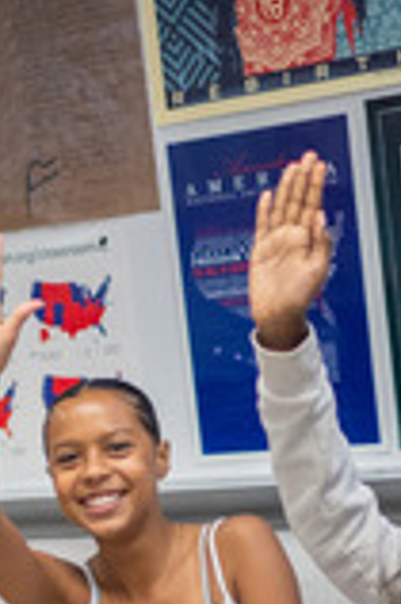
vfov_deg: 16.3
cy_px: 556
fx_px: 2076
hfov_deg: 10.5
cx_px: -248
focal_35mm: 124
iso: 1000
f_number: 1.4
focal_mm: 35
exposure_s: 1/1000
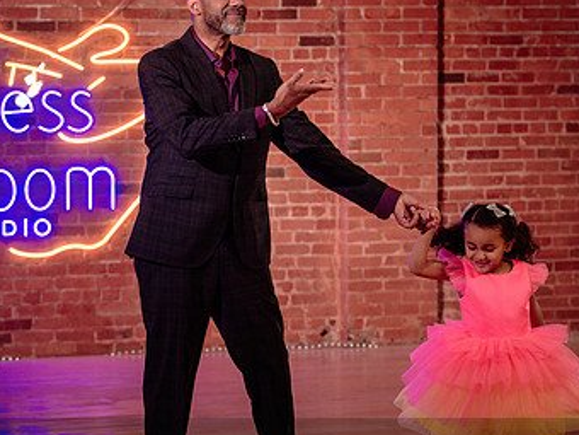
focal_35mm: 118
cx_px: 185
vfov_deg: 12.6
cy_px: 181
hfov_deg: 16.6
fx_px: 1974
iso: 500
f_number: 2
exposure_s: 1/250
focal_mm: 52
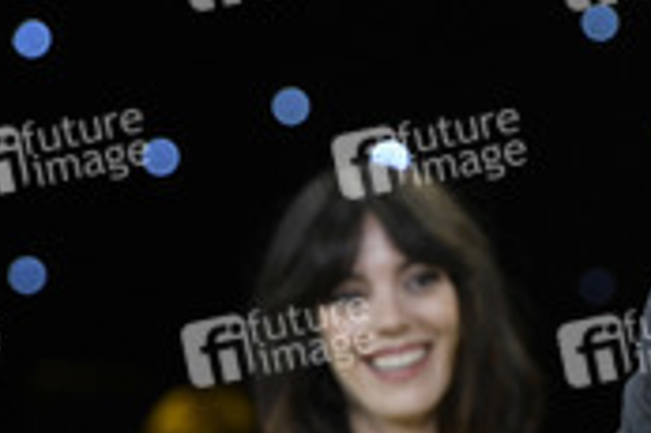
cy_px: 437
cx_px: 706
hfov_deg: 4.0
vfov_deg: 2.6
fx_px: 9394
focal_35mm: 520
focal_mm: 200
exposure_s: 1/320
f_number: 4
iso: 2000
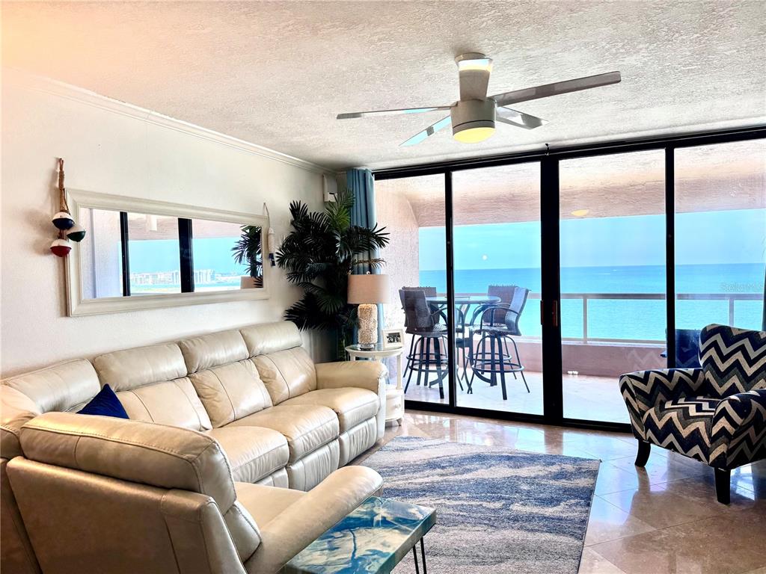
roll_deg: +1.0
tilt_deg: -2.5
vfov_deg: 56.8
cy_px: 287
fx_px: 531
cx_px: 383
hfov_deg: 71.6
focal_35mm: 24
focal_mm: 6.76
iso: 64
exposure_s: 1/175
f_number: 1.78
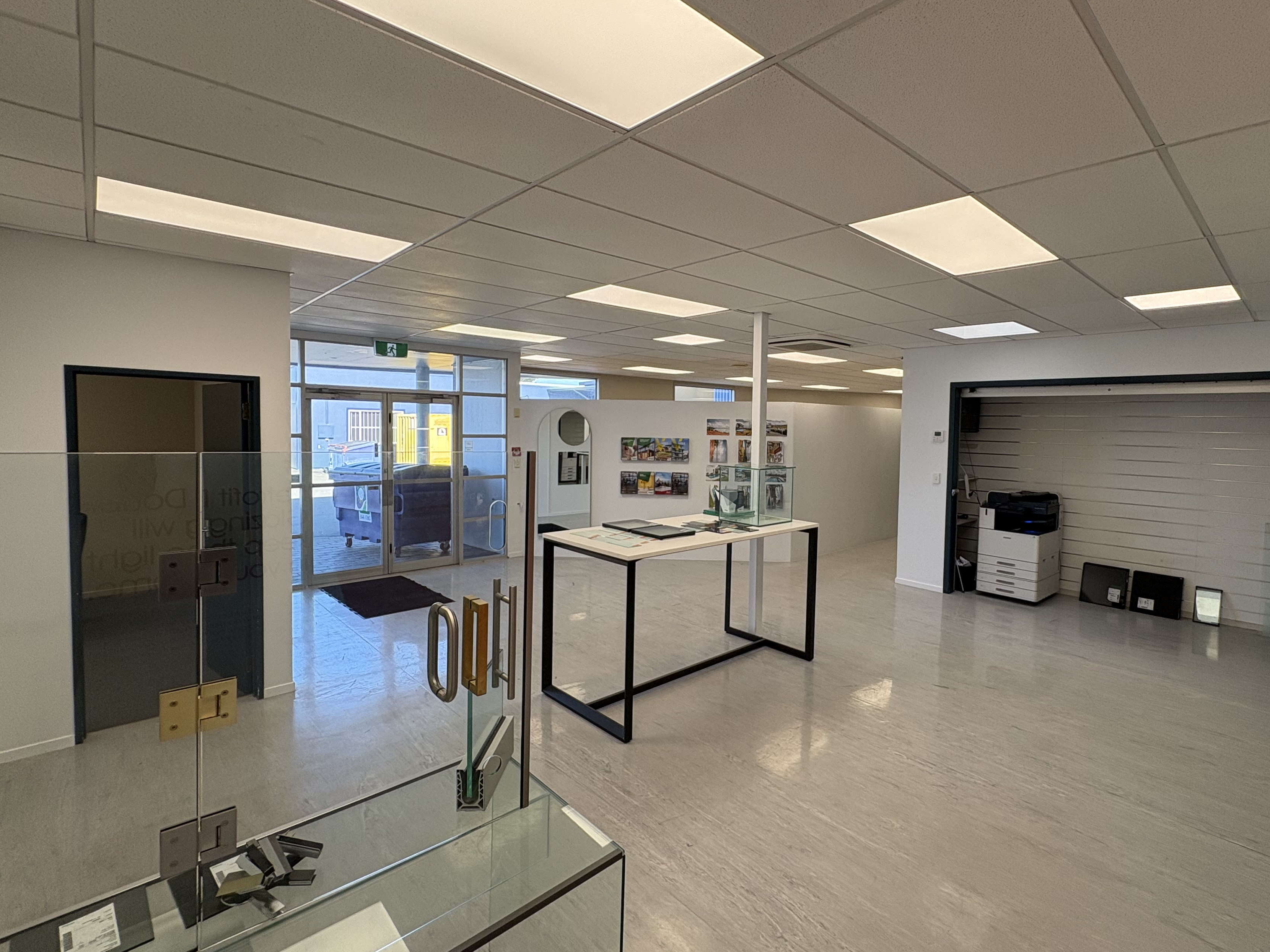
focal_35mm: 17
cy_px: 453
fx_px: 624
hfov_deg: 90.5
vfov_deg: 74.7
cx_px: 721
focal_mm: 2.22
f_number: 2.2
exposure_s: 1/138
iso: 80
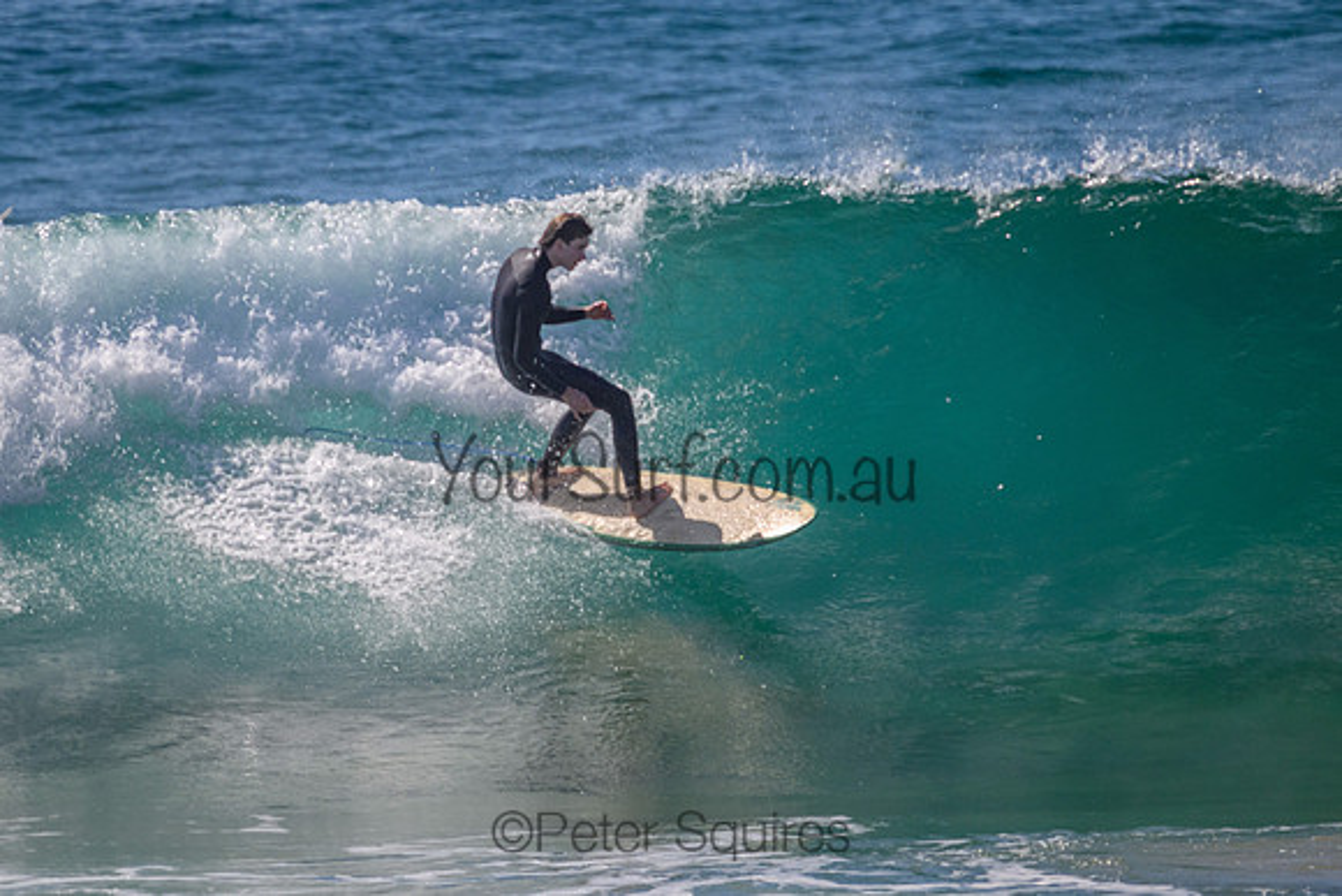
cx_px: 606
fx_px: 37277
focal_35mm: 1000
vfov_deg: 1.4
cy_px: 342
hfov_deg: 2.1
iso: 800
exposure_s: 1/2000
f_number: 11
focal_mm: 800
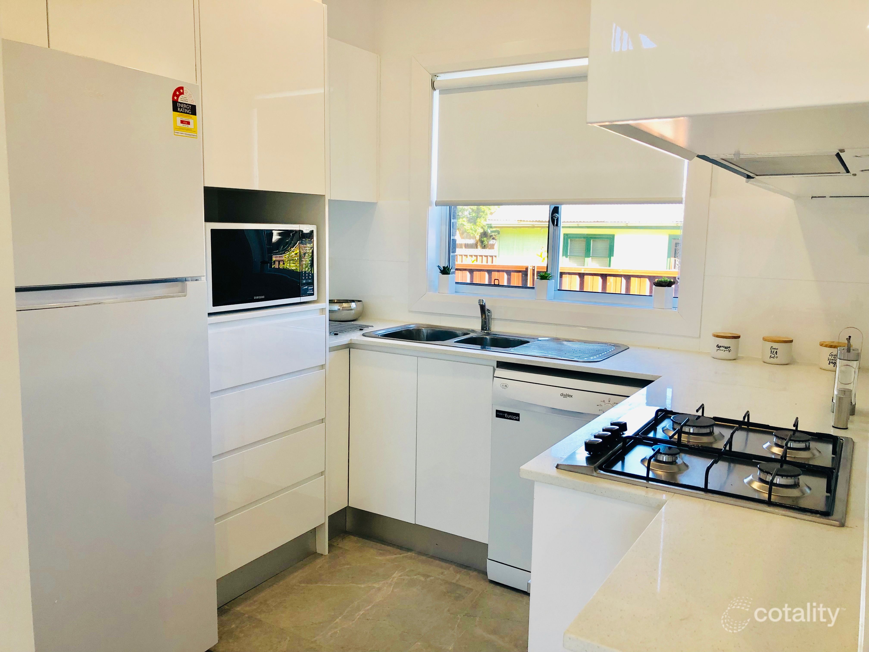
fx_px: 703
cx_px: 434
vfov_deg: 49.7
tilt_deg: -8.9
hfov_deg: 63.4
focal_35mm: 28
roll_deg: +0.1
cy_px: 326
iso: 32
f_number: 1.8
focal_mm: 3.99
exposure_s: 1/100
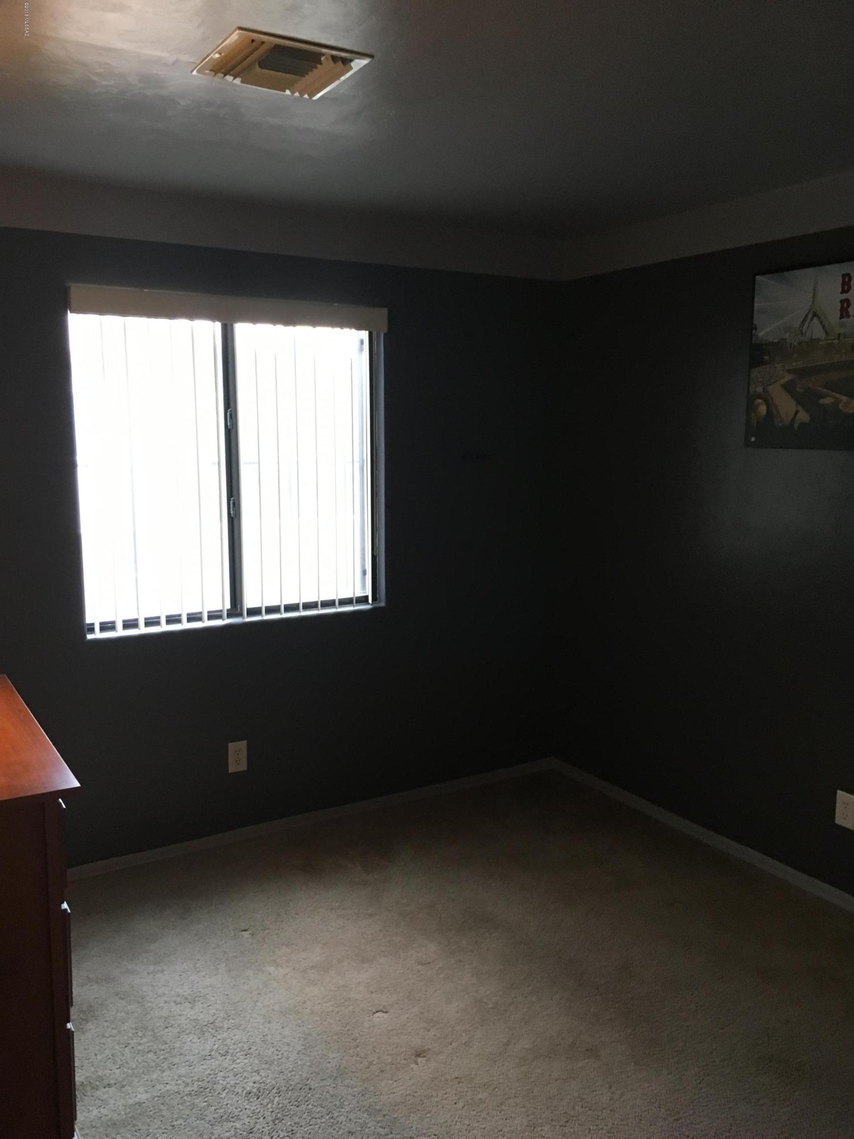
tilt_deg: -10.5
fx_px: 954
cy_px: 570
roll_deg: +0.5
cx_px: 427
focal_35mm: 29
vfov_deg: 61.7
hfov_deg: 48.2
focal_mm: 4.15
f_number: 2.2
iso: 125
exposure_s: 1/30
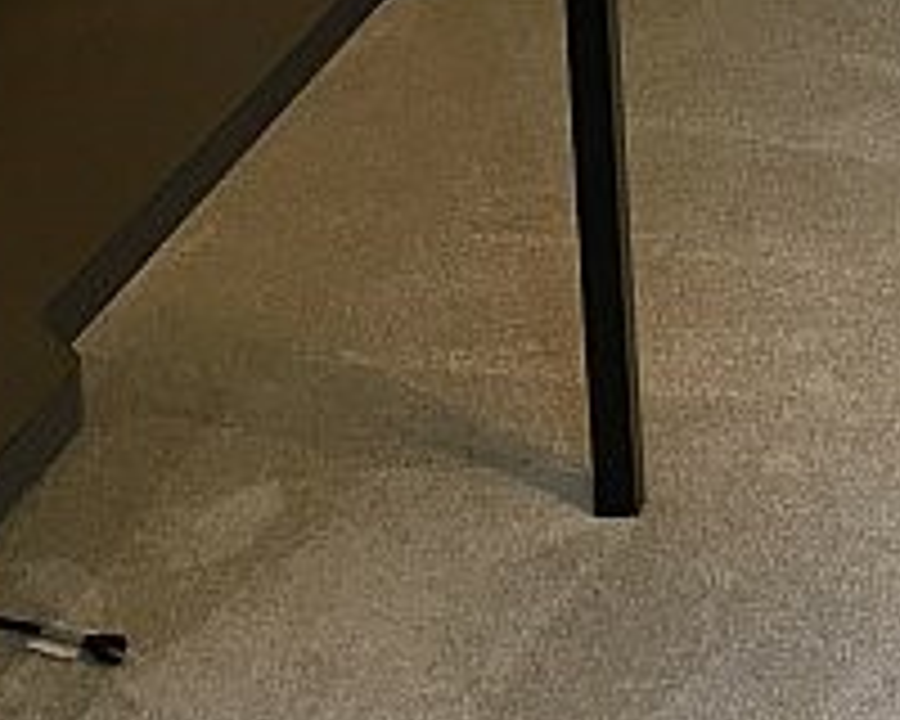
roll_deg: +0.7
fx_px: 3037
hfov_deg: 15.3
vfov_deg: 12.6
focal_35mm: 114
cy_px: -477
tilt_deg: -8.6
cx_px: 1451
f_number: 1.8
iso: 250
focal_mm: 4.25
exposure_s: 1/60
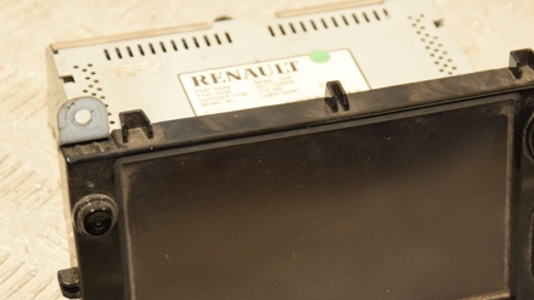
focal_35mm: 142
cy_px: 181
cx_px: 327
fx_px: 2011
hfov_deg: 15.1
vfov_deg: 8.5
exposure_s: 1/160
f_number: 5.3
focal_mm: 62
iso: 800
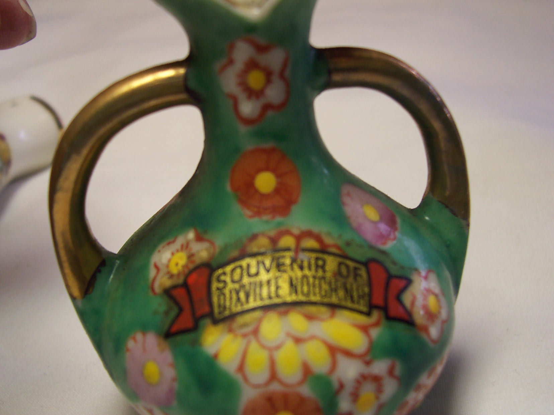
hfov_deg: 50.1
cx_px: 277
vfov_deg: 38.7
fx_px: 592
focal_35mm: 37
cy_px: 208
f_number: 2.8
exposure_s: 1/90
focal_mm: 5.6
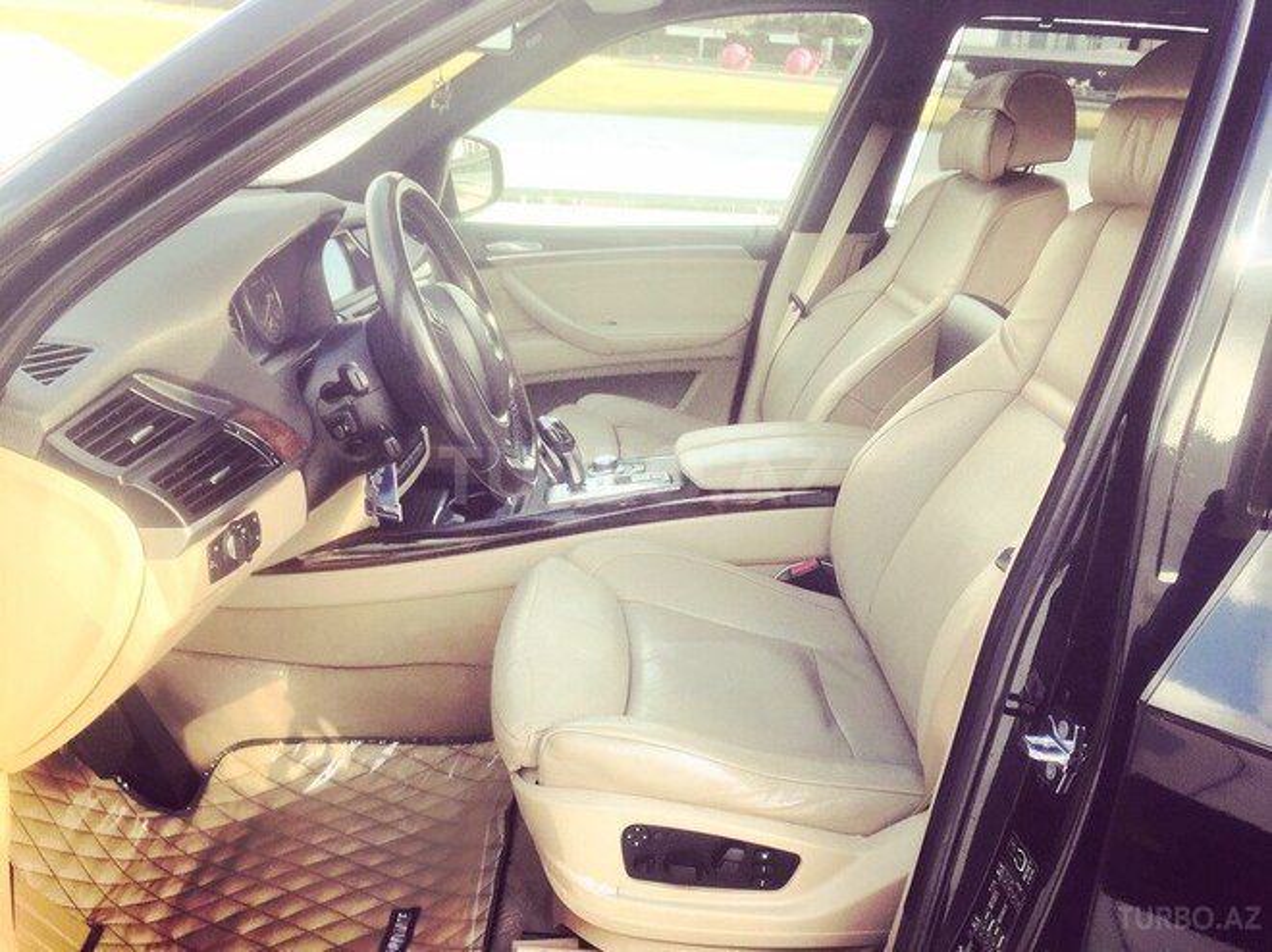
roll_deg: -2.4
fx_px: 1065
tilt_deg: -17.4
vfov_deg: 48.2
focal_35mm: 29
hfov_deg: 61.7
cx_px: 636
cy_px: 476
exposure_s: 1/128
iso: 32
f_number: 2.2
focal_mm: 4.15
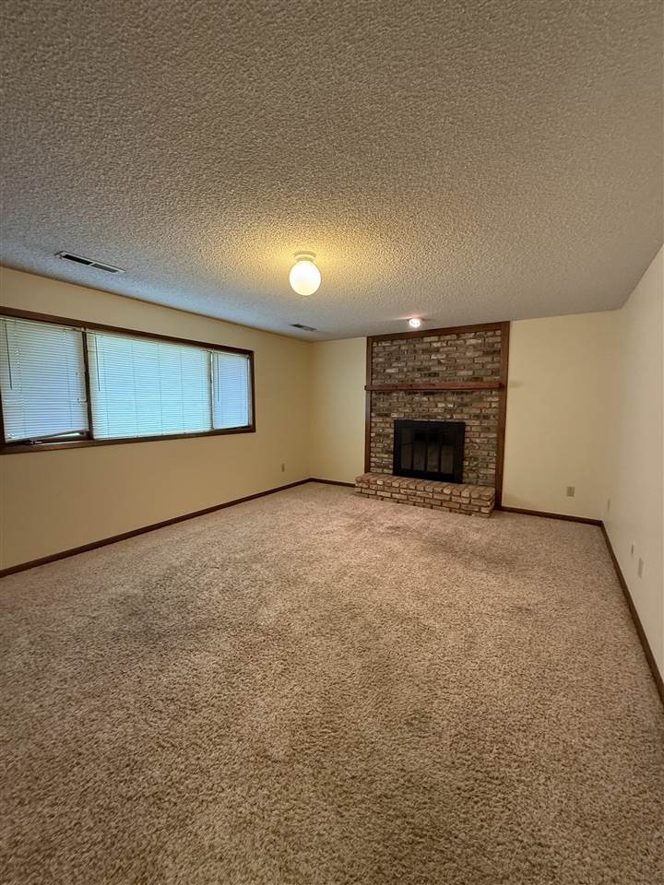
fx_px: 358
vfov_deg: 102.1
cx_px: 332
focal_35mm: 14
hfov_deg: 85.7
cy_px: 442
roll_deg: -1.1
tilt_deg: -5.4
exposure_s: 1/60
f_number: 2.2
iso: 500
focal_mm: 2.22
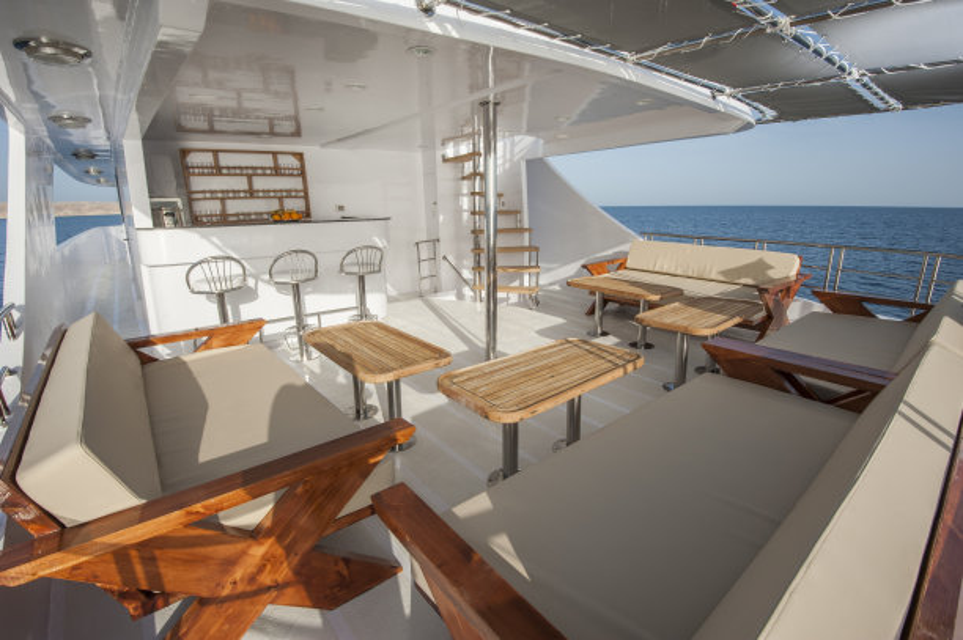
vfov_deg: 73.7
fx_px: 428
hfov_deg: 96.8
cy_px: 320
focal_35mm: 16
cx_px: 482
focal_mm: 16
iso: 200
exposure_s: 1/160
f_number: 16
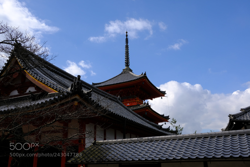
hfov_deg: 54.4
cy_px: 84
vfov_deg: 37.8
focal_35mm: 35
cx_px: 125
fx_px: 243
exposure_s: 1/220
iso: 200
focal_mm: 23
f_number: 11
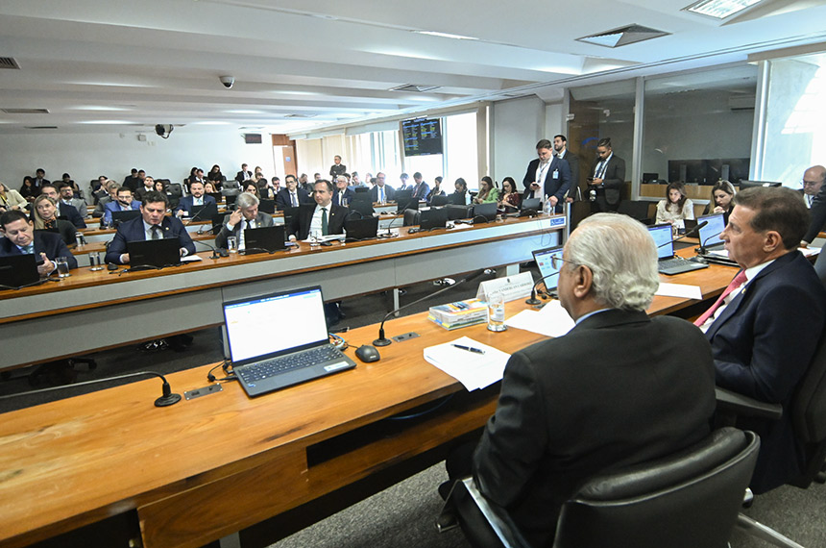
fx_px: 412
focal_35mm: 18
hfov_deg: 90.1
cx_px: 413
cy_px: 274
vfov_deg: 67.2
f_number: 4
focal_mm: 12
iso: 4000
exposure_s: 1/160
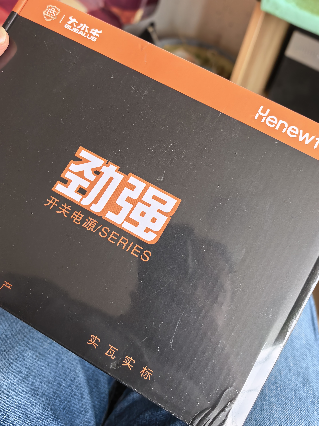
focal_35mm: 36
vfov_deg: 51.2
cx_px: 126
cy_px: 181
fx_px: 442
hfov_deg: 39.5
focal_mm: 8.5
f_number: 2
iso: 50
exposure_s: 1/179
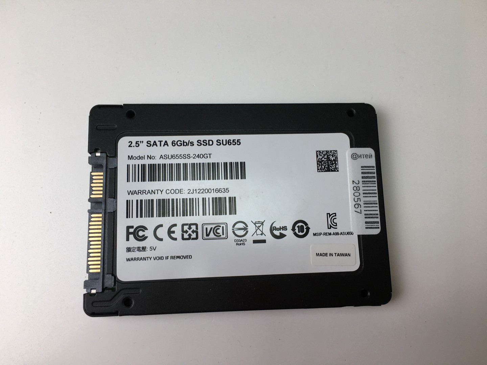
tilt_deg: -79.3
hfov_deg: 61.7
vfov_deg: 48.2
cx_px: 244
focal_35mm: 29
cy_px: 182
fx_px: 408
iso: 25
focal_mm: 4.15
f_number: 2.2
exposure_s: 1/100
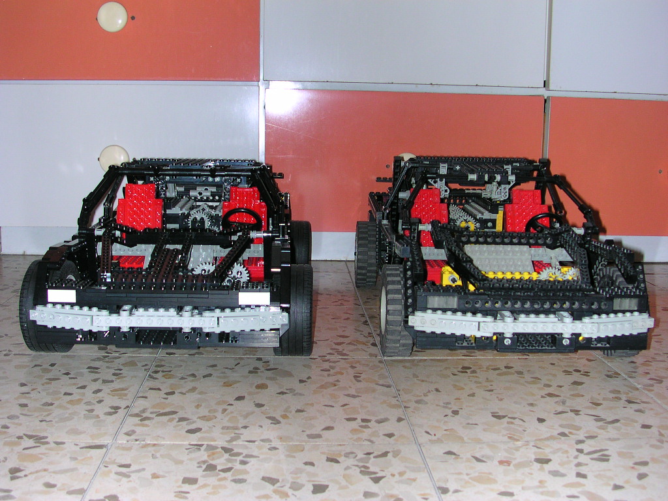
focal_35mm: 43
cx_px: 334
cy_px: 250
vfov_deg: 33.6
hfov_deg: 43.9
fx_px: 830
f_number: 2.9
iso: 100
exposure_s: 1/60
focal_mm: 6.6
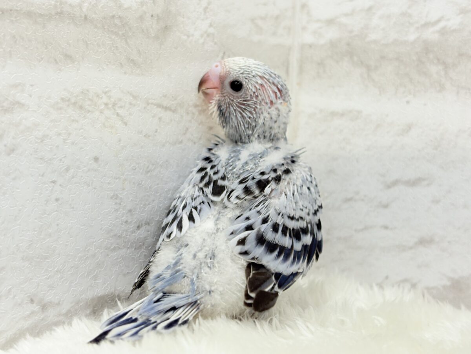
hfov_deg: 36.8
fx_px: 708
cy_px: 177
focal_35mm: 52
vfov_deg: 28.0
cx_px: 236
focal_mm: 5.96
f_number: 1.6
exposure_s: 1/100
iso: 80
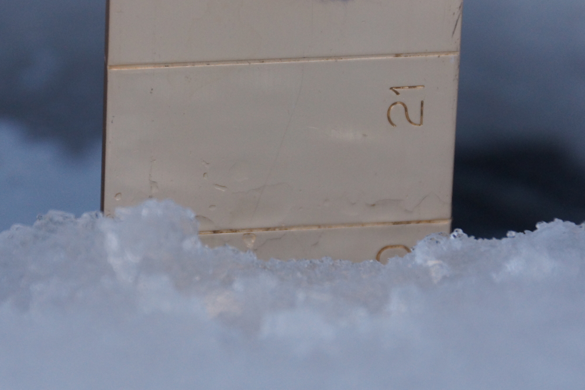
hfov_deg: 5.5
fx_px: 6091
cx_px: 292
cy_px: 195
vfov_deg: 3.7
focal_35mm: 375
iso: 800
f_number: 6.3
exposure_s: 1/400
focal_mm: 250
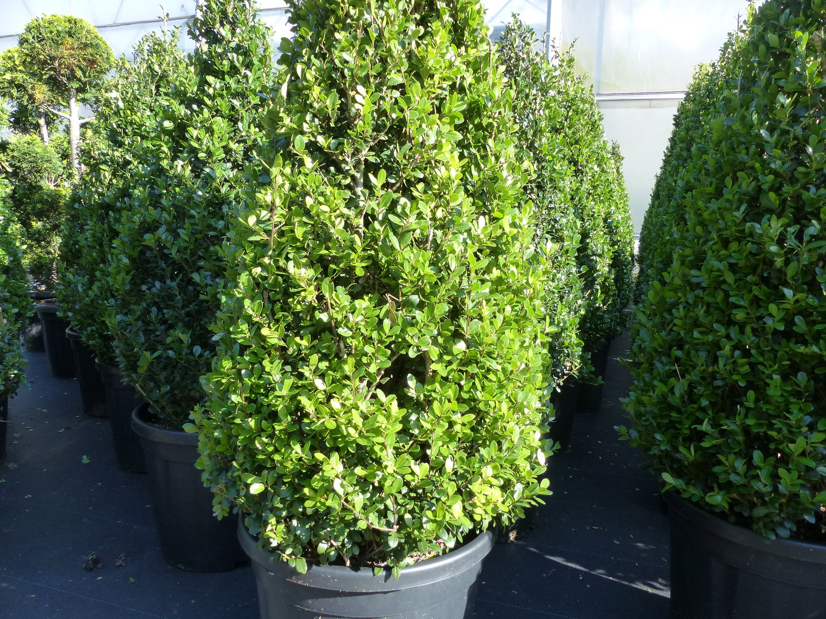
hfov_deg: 69.4
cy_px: 310
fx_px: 597
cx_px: 413
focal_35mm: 25
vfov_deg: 54.9
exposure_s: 1/160
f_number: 4
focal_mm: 4.5
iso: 160
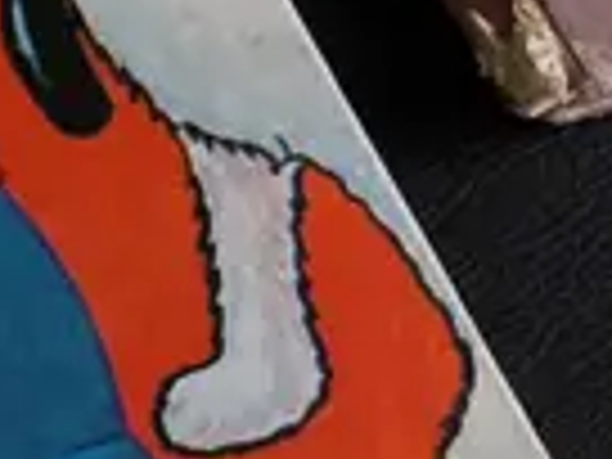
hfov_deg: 9.6
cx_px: -81
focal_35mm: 203
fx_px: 3589
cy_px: -508
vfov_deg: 7.0
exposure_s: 1/119
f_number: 2
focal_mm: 2.87
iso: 32
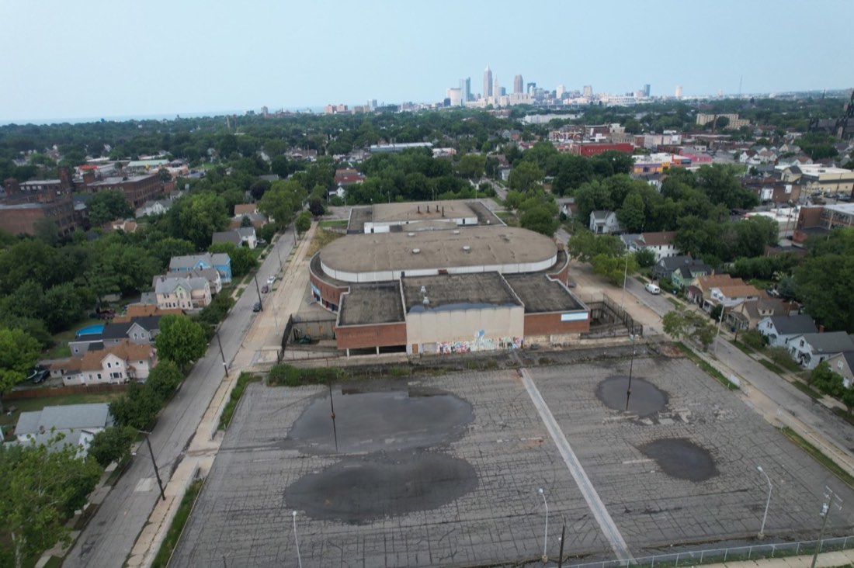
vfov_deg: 57.2
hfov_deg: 78.6
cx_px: 427
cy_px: 284
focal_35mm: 22
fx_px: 522
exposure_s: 1/1250
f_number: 2.8
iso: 100
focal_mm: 8.38
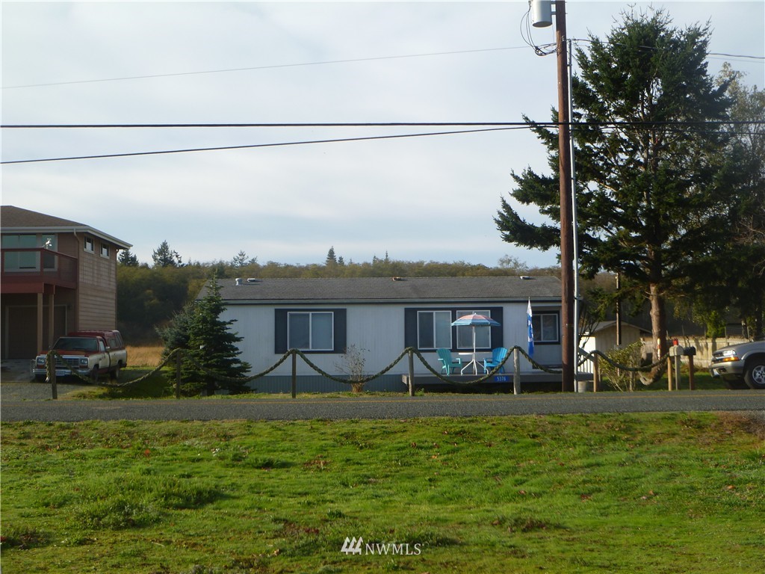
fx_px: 1039
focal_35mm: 47
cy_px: 287
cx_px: 382
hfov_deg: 40.4
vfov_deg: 30.9
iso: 80
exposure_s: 1/400
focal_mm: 8.4
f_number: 3.8
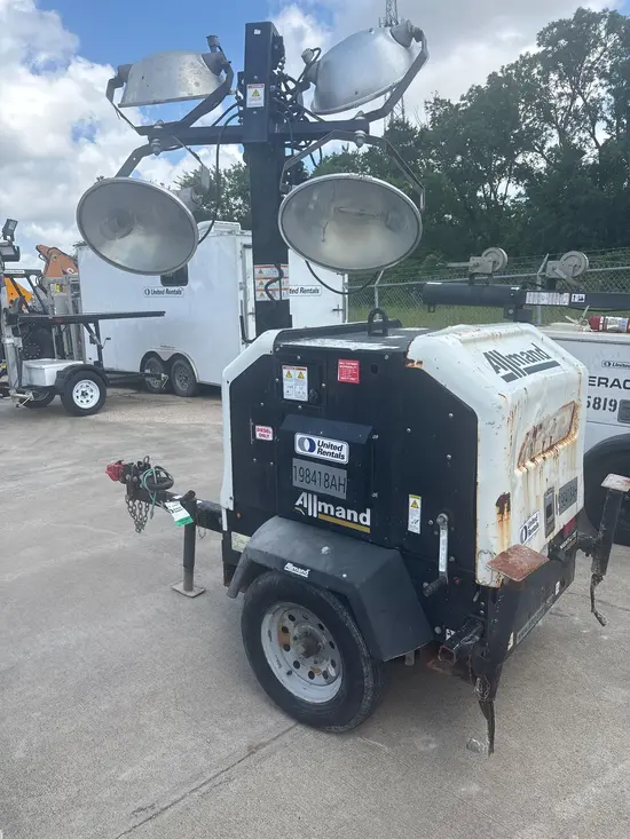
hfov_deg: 53.1
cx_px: 315
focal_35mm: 26
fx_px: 631
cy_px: 420
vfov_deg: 67.3
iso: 50
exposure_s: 1/1695
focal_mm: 5.96
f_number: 1.6
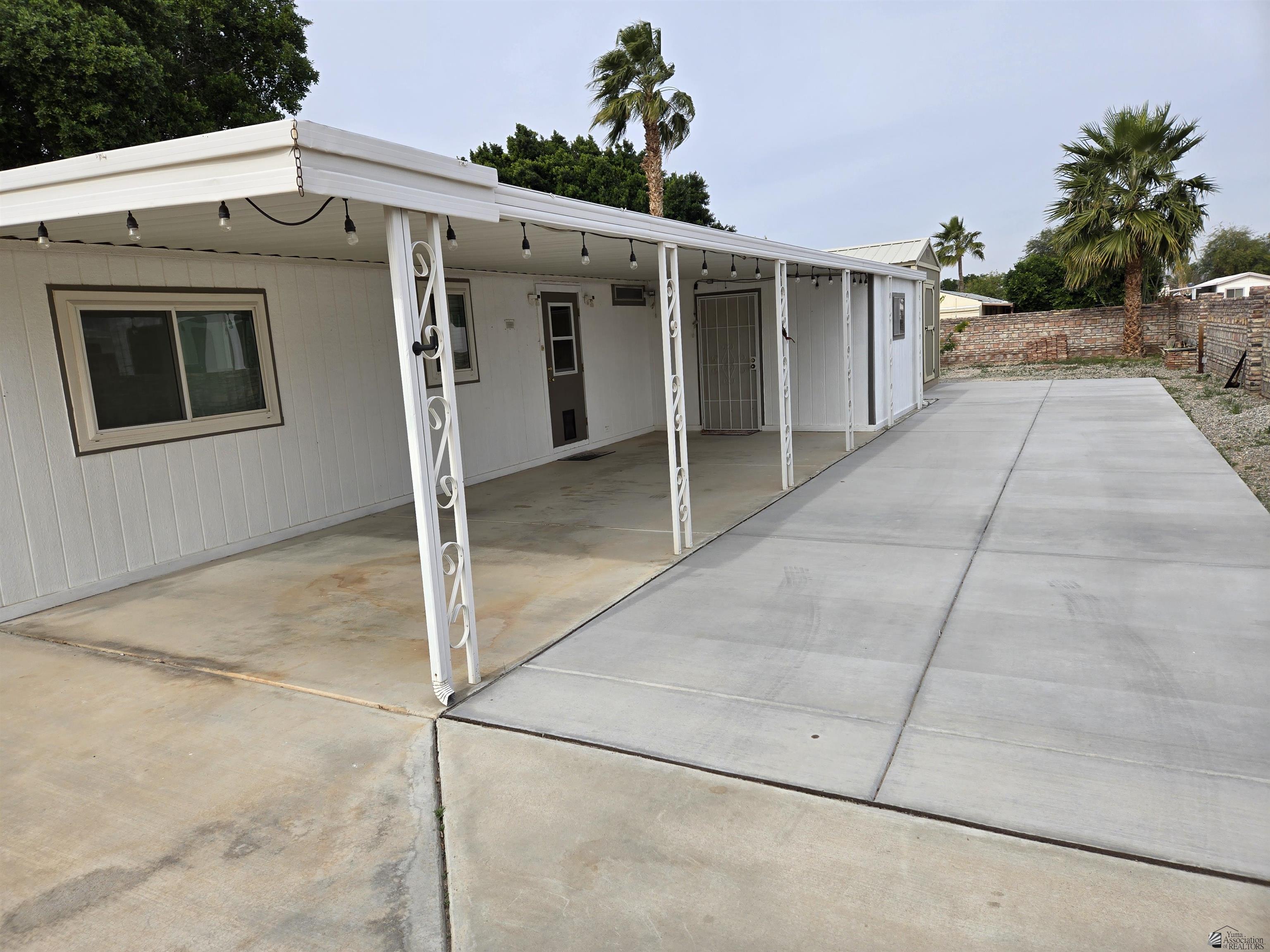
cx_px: 635
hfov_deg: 73.9
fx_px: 844
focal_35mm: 23
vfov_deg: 58.9
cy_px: 476
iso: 25
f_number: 1.8
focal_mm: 5.4
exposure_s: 1/2327
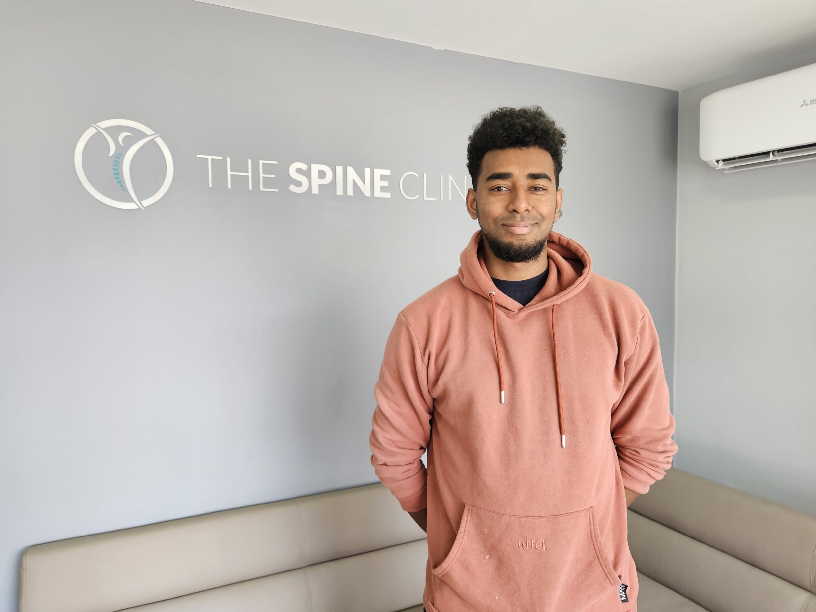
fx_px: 566
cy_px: 302
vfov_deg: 56.8
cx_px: 395
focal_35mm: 24
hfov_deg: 71.6
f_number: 1.8
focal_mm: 5.4
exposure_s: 1/100
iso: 320
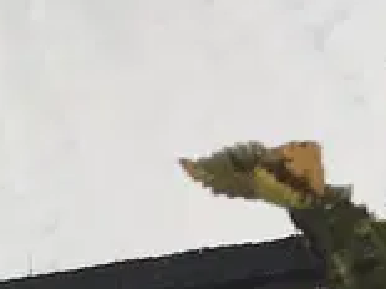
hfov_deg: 8.4
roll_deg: -0.4
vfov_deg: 6.5
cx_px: -503
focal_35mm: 217
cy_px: 673
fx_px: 2418
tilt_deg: +8.1
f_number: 1.8
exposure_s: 1/12048
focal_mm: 3.99
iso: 25
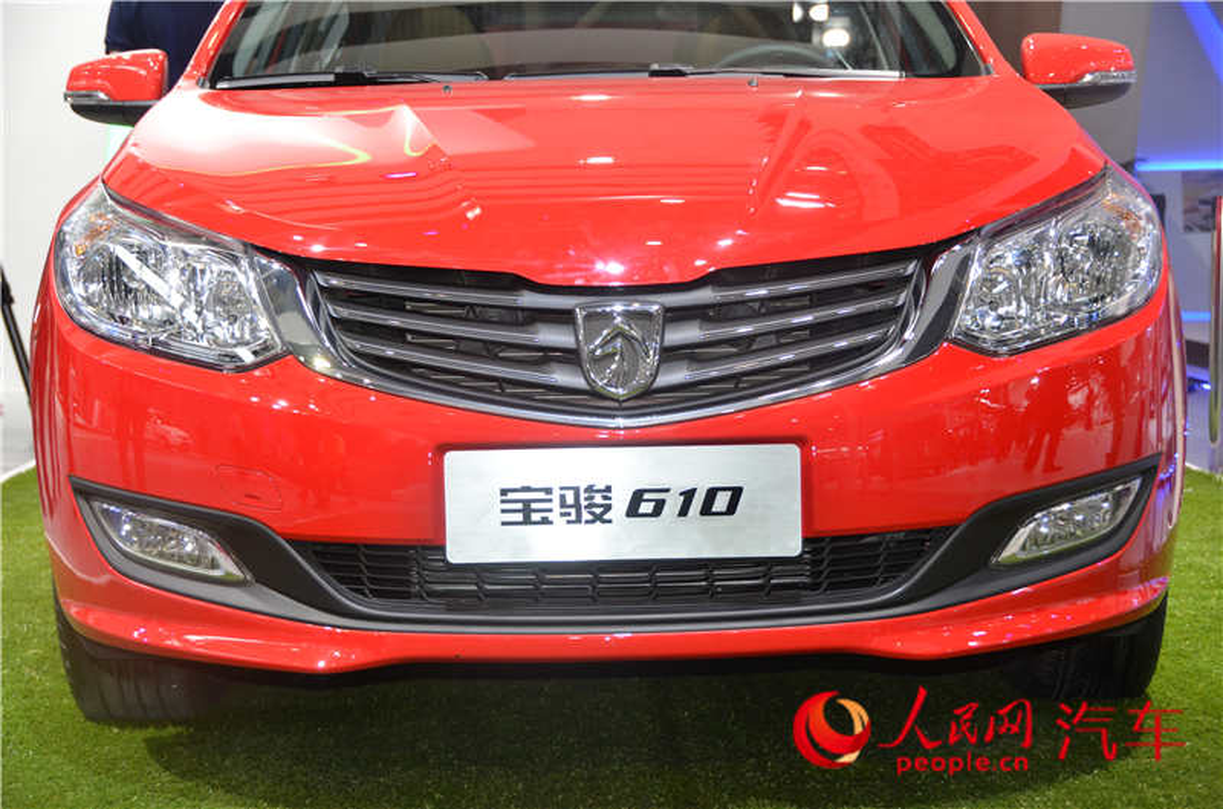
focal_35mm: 72
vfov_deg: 18.8
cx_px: 612
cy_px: 404
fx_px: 2440
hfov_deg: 28.1
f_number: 4.5
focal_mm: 48
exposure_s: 1/100
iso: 400
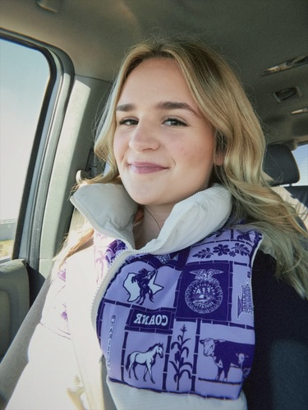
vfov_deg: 69.4
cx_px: 154
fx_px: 297
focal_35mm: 25
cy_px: 205
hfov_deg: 54.9
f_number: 1.9
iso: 20
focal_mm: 2.69
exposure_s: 1/156
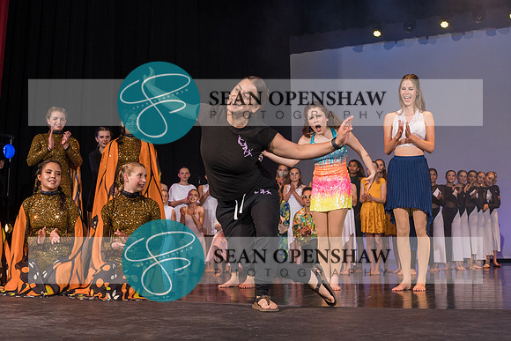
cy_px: 160
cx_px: 218
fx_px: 610
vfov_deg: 31.2
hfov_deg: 45.3
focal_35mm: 43
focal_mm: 24
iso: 800
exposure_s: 1/400
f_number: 4.5
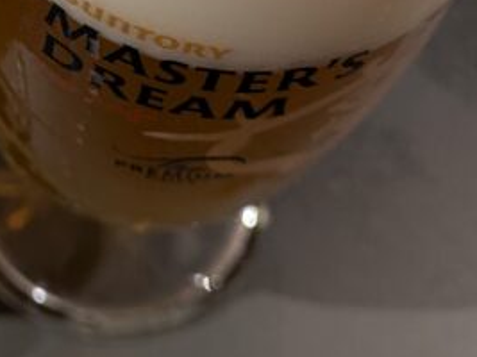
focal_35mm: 96
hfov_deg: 19.6
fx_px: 1322
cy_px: -78
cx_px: -38
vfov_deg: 14.8
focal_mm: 5.43
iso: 305
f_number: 1.89
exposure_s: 1/120
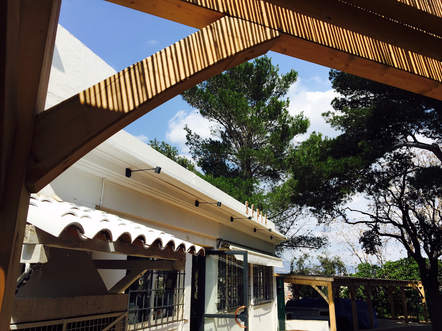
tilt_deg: +17.8
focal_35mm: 29
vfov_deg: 48.2
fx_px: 370
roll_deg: -0.9
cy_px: 166
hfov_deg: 61.7
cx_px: 221
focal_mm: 4.15
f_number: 2.2
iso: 25
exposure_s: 1/2079
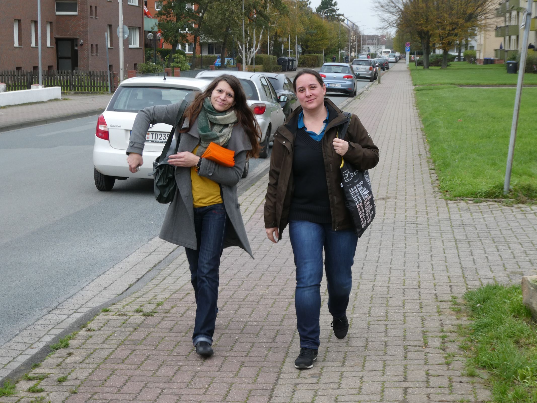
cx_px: 268
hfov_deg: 26.3
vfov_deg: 19.9
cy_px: 202
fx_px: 1148
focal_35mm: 74
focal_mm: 13.2
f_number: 4.6
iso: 80
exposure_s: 1/80
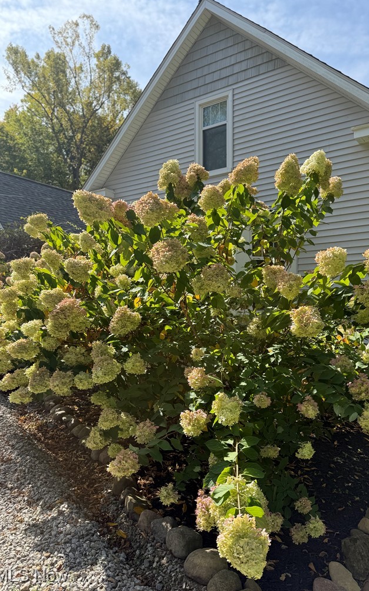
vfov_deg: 70.4
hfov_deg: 47.4
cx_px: 216
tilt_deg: +4.5
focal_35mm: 26
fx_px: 418
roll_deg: +0.3
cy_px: 290
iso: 80
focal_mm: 6.76
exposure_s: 1/1770
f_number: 1.78
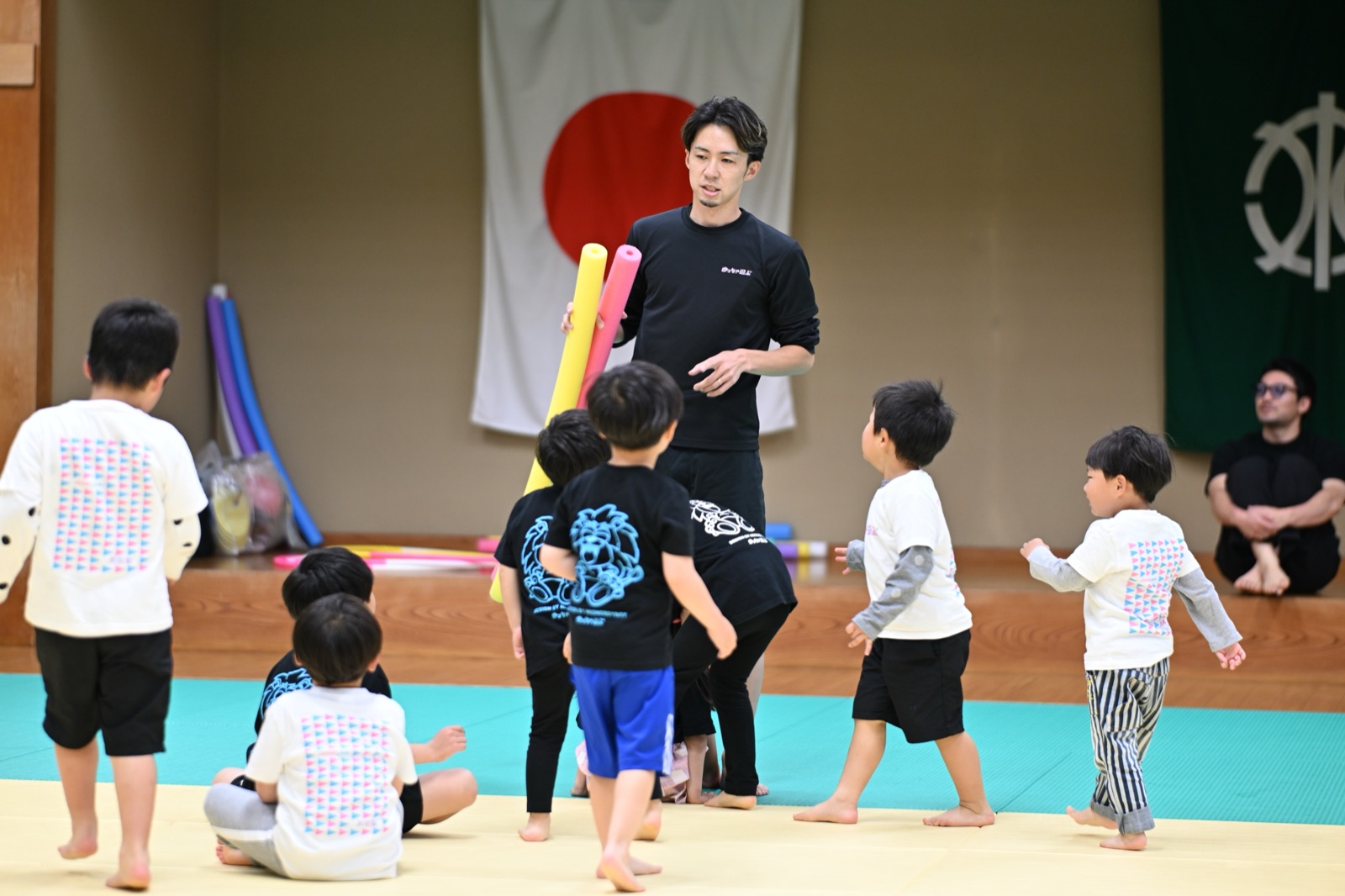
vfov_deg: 12.2
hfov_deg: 18.3
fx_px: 4183
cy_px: 448
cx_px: 672
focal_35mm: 112
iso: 220
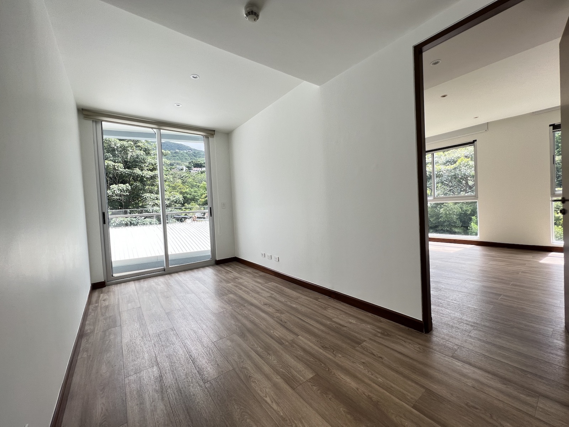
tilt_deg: -1.1
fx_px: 214
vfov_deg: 89.9
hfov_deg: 106.2
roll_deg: +3.3
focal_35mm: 13
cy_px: 214
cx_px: 284
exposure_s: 1/237
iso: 32
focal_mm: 1.57
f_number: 1.8
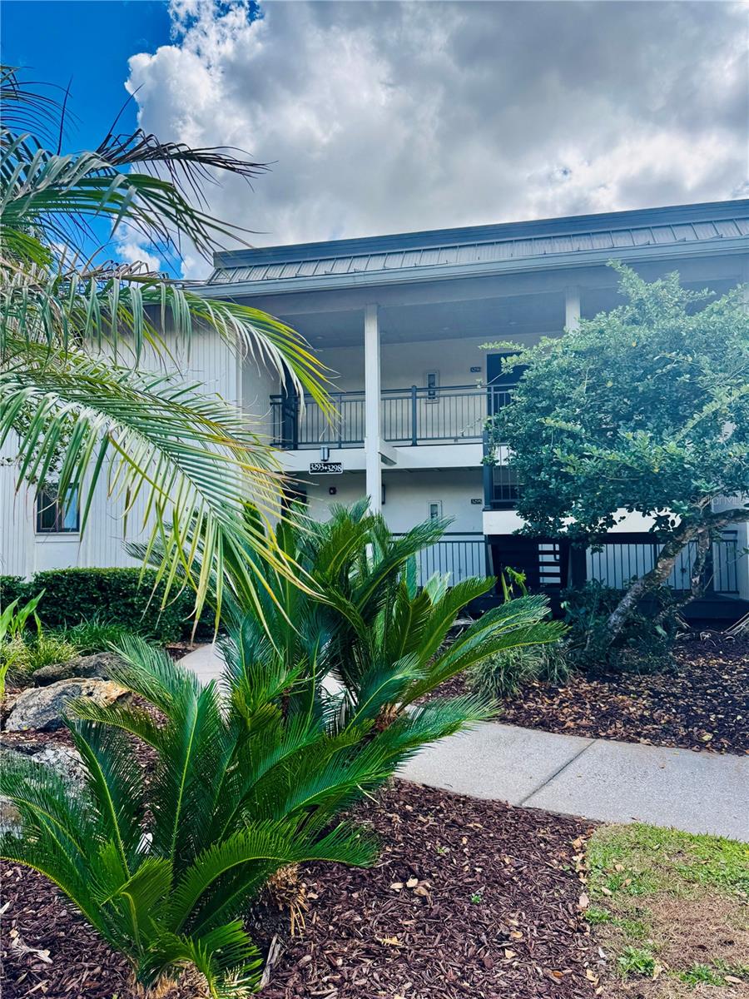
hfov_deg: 56.8
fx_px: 692
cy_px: 500
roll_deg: +1.4
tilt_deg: +4.7
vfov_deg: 71.6
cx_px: 374
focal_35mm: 24
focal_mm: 6.76
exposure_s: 1/1456
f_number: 1.78
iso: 80
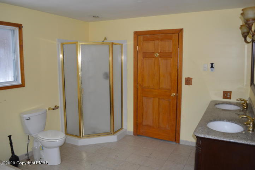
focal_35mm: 27
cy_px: 85
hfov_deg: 67.4
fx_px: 191
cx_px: 128
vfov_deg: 47.8
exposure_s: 1/60
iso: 560
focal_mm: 18
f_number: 3.5
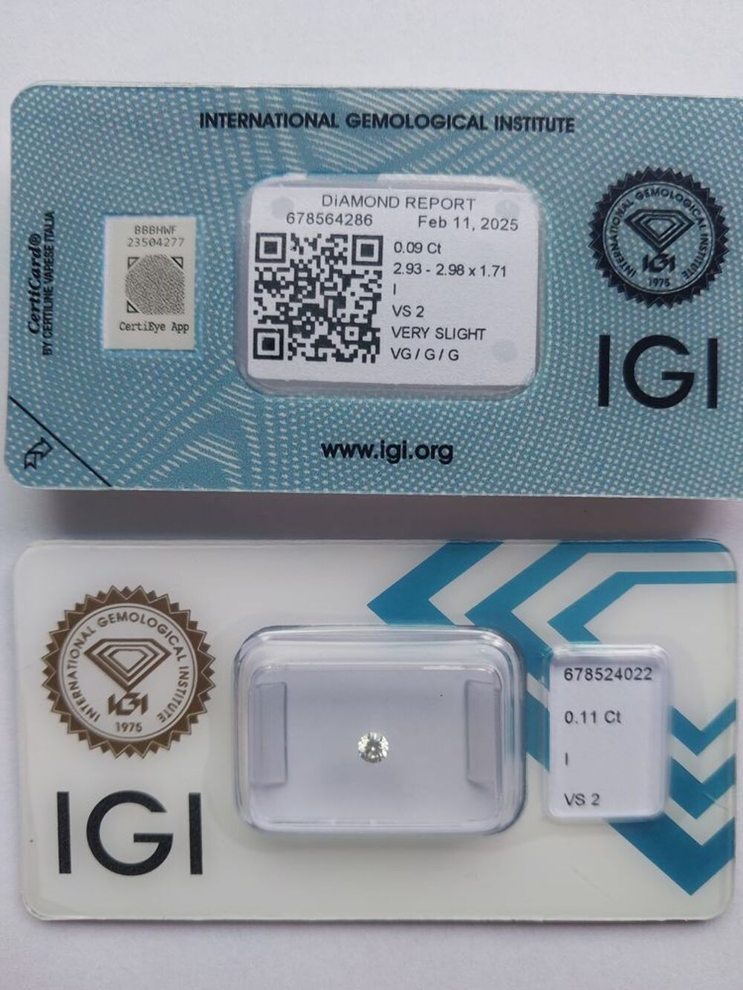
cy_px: 495
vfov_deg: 60.0
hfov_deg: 46.8
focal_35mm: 30
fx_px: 858
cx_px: 372
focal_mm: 4.6
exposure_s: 1/100
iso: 50
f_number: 1.8
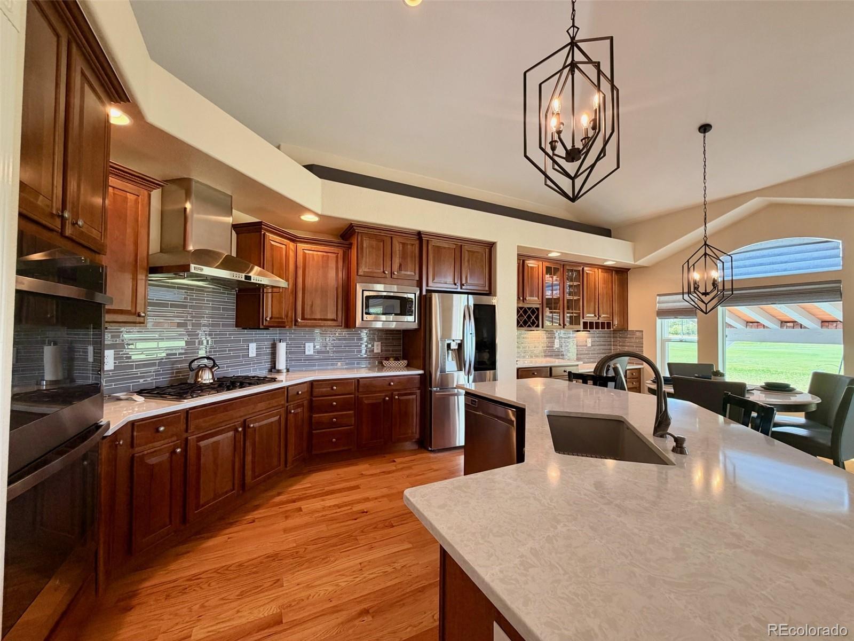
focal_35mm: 14
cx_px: 427
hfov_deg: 102.1
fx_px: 345
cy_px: 320
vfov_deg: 85.7
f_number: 2.2
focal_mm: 2.22
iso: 160
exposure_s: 1/60
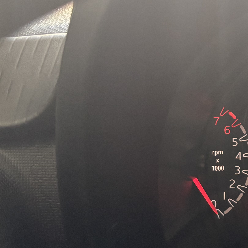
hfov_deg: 18.4
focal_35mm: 81
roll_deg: +0.5
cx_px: 398
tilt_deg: -21.7
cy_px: 86
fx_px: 657
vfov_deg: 21.3
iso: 200
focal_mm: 5.96
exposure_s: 1/59
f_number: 1.6
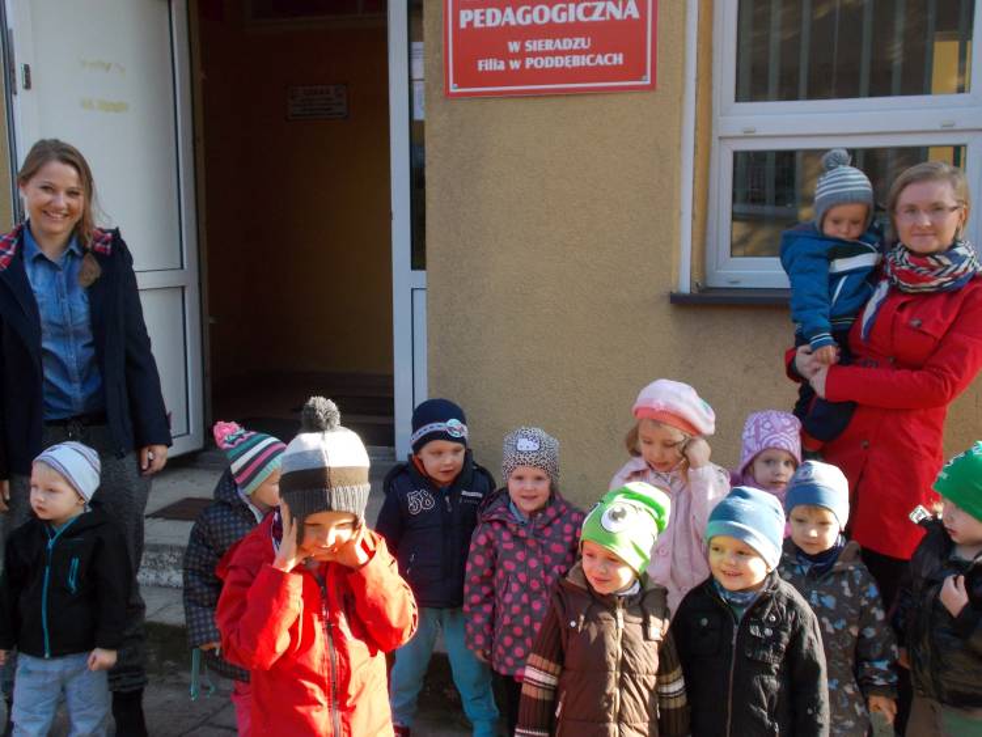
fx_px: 1249
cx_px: 491
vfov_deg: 32.9
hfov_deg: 42.9
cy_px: 368
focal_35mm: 44
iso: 320
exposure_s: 1/250
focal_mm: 7.9
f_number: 4.2
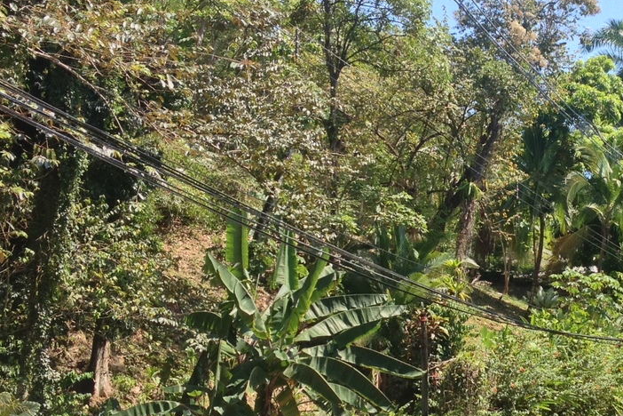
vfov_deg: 16.4
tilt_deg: +2.0
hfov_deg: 23.8
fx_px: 1436
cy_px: 271
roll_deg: -0.1
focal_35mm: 83
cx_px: 554
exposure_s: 1/581
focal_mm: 4.28
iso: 50
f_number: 2.4
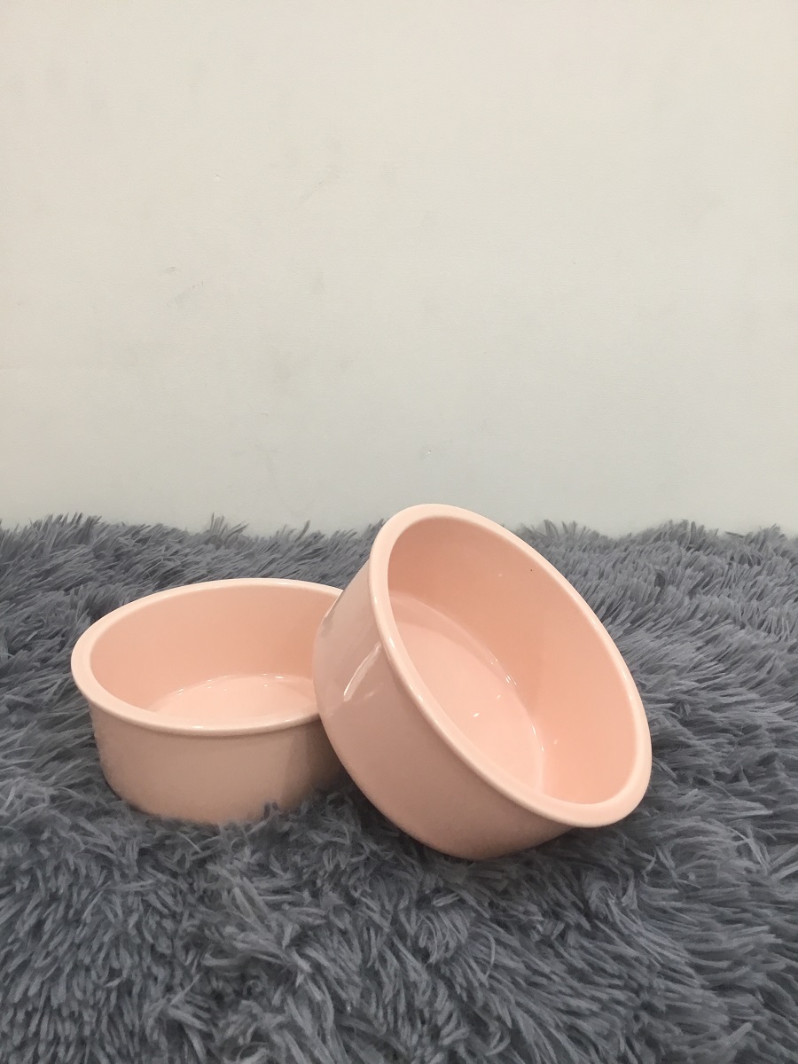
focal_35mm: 31
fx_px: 953
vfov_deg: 58.4
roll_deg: -0.5
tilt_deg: -18.7
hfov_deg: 45.4
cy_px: 532
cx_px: 399
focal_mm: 3.3
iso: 64
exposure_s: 1/33
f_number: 2.4
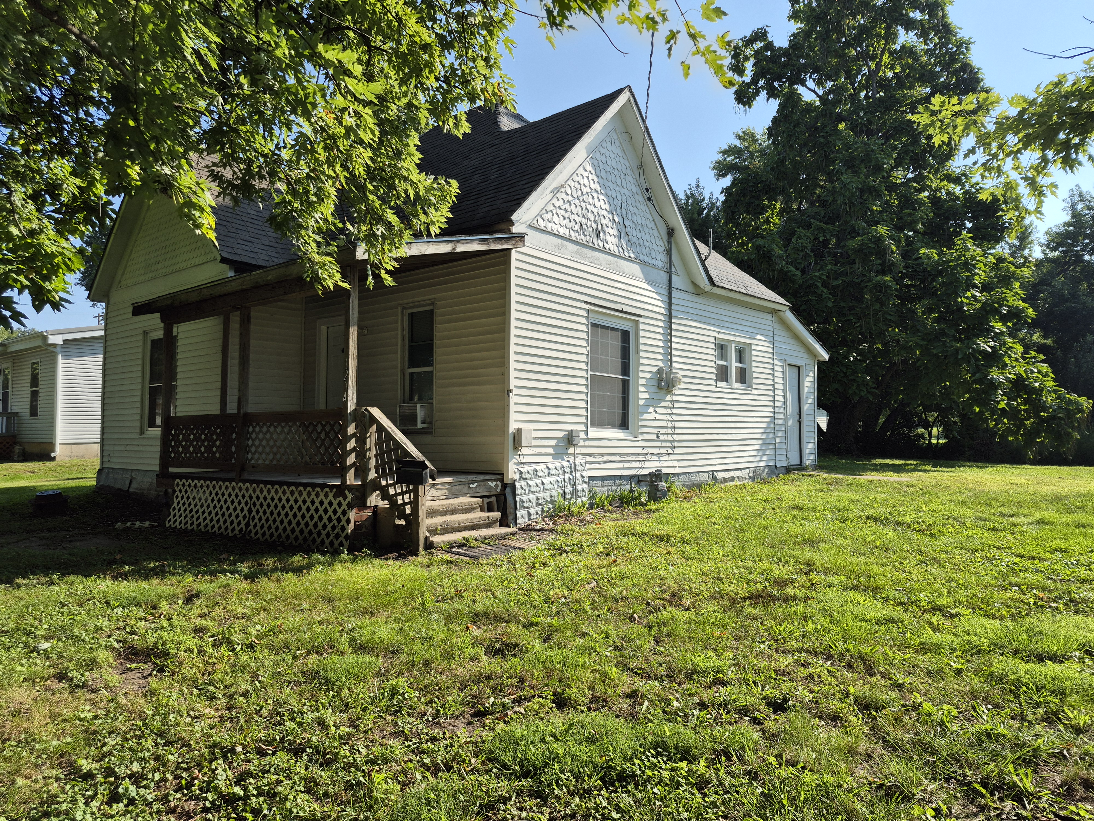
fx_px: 727
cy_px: 410
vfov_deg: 58.9
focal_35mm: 23
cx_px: 547
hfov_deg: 73.9
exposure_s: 1/1472
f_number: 1.8
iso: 25
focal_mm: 5.4
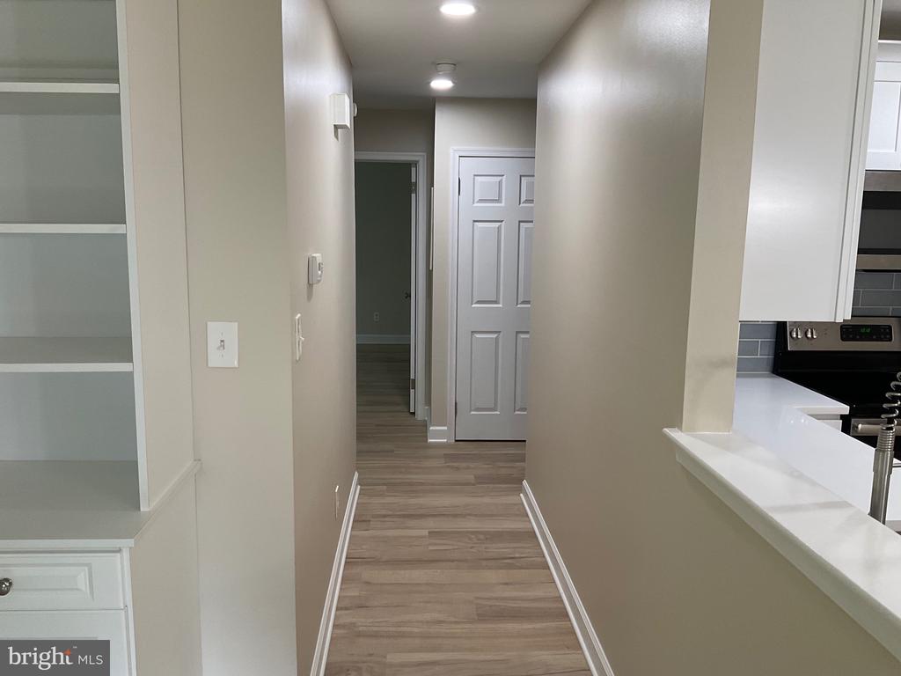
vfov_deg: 48.2
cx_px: 450
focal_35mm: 29
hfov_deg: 61.7
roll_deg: -0.8
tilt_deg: -9.7
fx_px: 755
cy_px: 338
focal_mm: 3
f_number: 1.8
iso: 64
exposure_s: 1/60
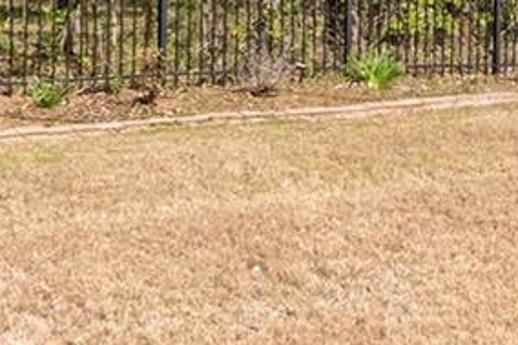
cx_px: 731
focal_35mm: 101
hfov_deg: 18.4
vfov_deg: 13.4
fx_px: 1452
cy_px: 20
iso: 320
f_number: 7.1
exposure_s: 1/4000
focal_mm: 14
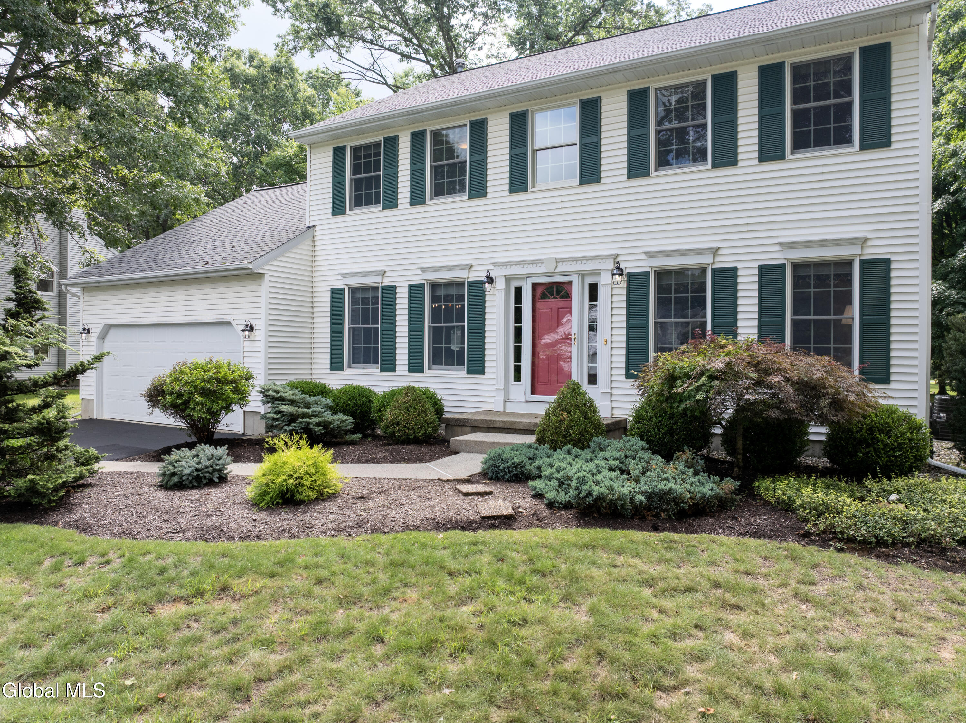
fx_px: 669
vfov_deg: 56.8
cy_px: 362
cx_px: 483
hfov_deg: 71.6
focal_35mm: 24
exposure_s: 1/320
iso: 100
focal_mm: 12.29
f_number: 3.2
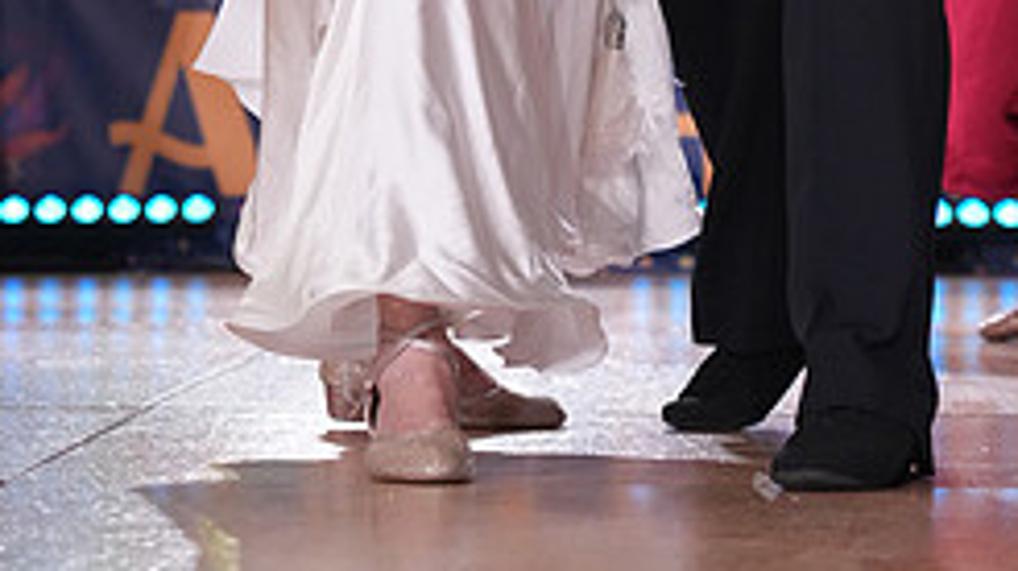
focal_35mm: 200
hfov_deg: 10.8
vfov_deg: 5.9
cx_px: 681
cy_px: -497
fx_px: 5395
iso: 2500
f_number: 4
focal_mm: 81
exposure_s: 1/500
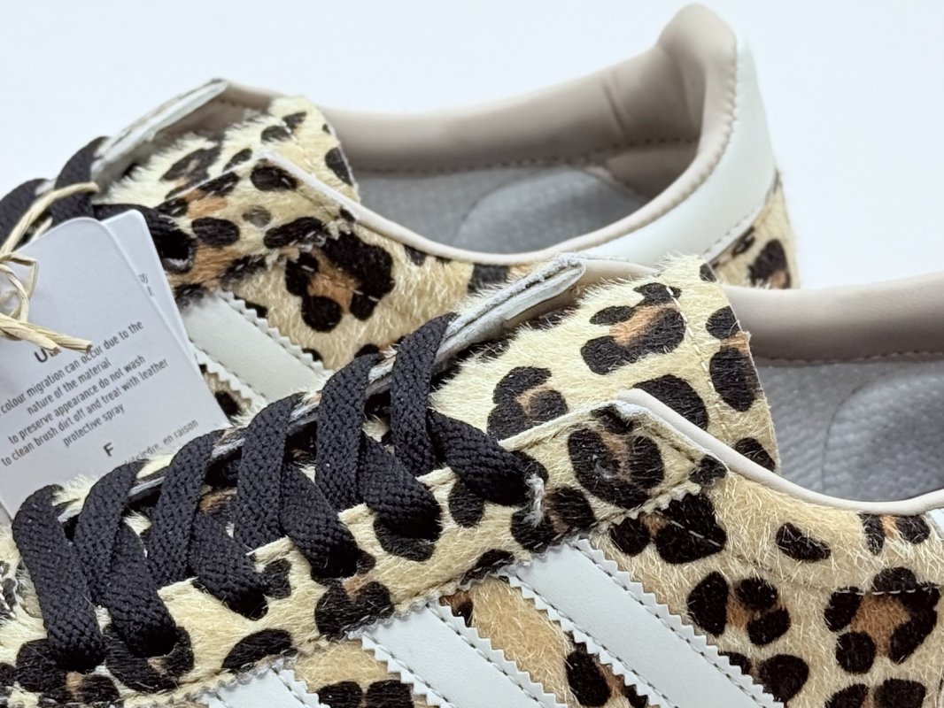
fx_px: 1309
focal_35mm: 48
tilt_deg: -25.1
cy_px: 354
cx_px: 472
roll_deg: +0.5
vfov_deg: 30.3
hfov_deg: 39.6
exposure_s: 1/596
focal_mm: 6.76
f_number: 1.78
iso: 64
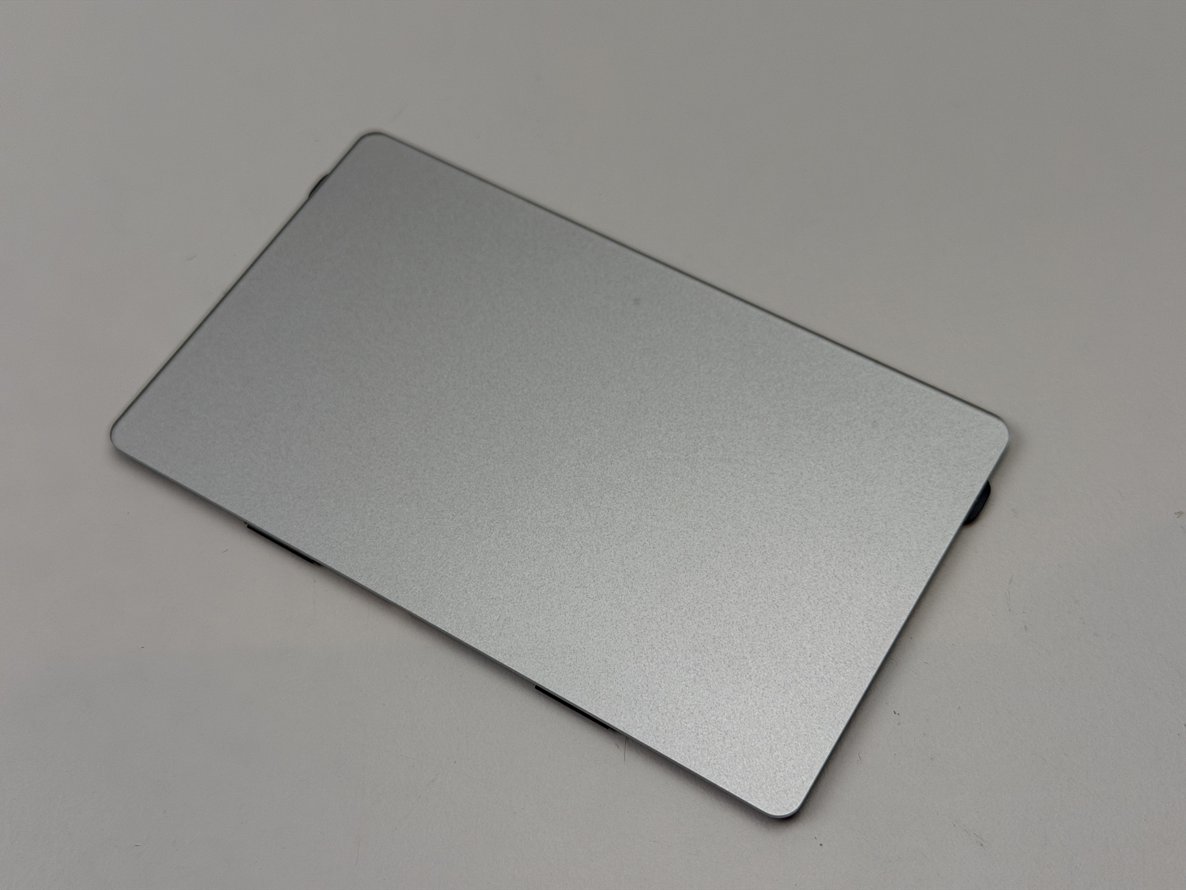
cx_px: 593
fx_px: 1645
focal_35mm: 48
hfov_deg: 39.7
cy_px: 445
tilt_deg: -60.4
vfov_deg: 30.3
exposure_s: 1/1242
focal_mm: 6.76
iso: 64
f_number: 1.78
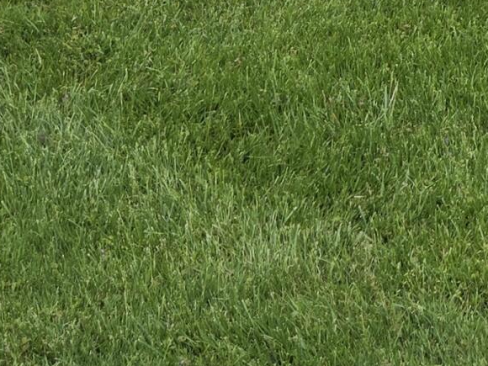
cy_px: -448
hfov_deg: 15.6
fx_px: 1678
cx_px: 660
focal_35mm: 119
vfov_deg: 10.9
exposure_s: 1/726
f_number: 1.8
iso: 25
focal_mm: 5.4
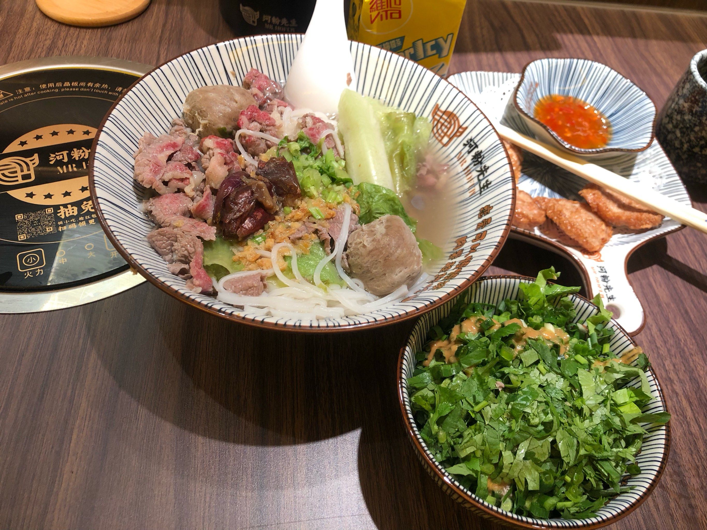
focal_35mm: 28
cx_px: 354
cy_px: 265
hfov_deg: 63.4
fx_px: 572
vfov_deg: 49.8
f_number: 1.8
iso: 32
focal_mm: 4
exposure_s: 1/33
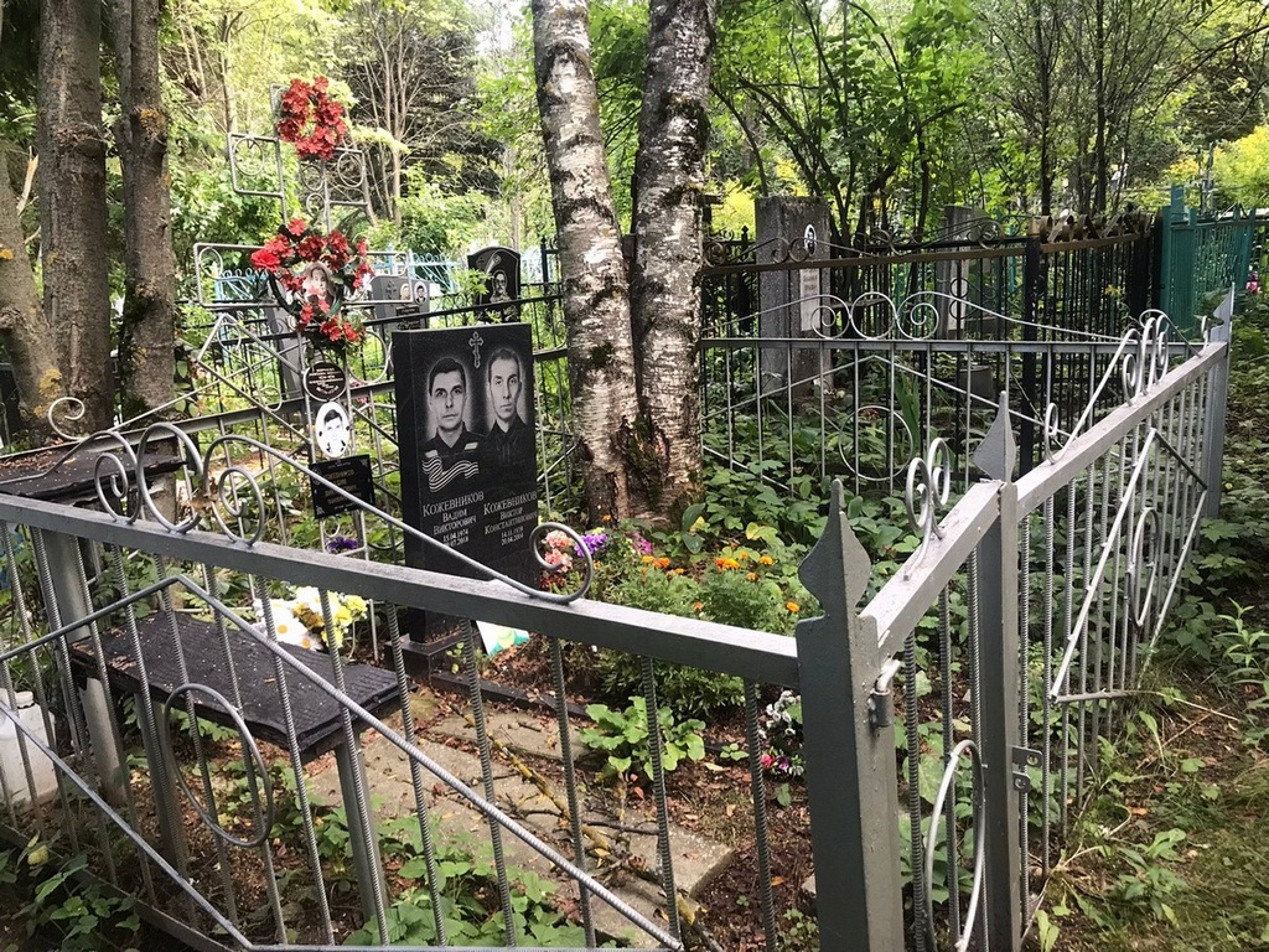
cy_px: 476
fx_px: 1026
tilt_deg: -9.7
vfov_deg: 49.7
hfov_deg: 63.4
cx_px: 634
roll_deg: +1.6
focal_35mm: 28
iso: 25
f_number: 1.8
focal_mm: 3.99
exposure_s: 1/33
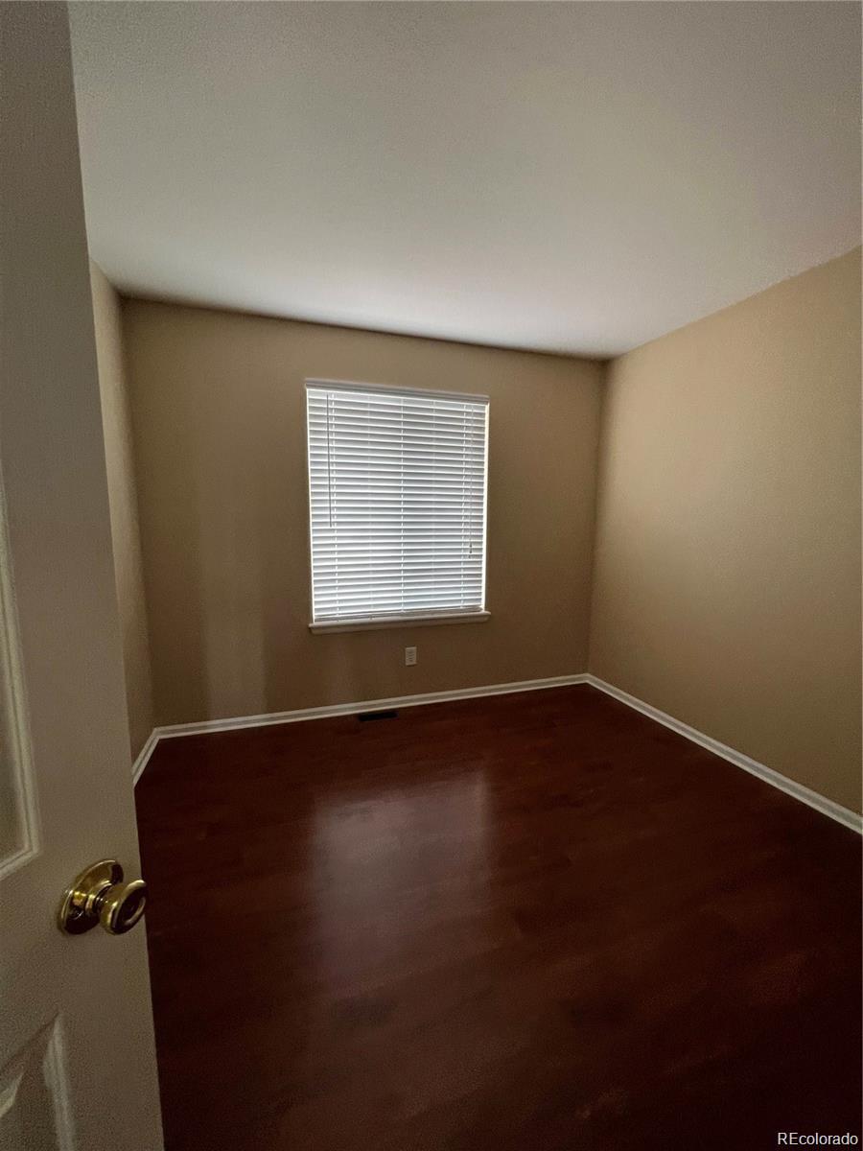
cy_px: 576
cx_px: 432
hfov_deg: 89.9
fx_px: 432
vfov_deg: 106.2
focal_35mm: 13
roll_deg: -0.5
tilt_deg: -4.8
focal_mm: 1.57
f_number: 1.8
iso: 200
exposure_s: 1/120
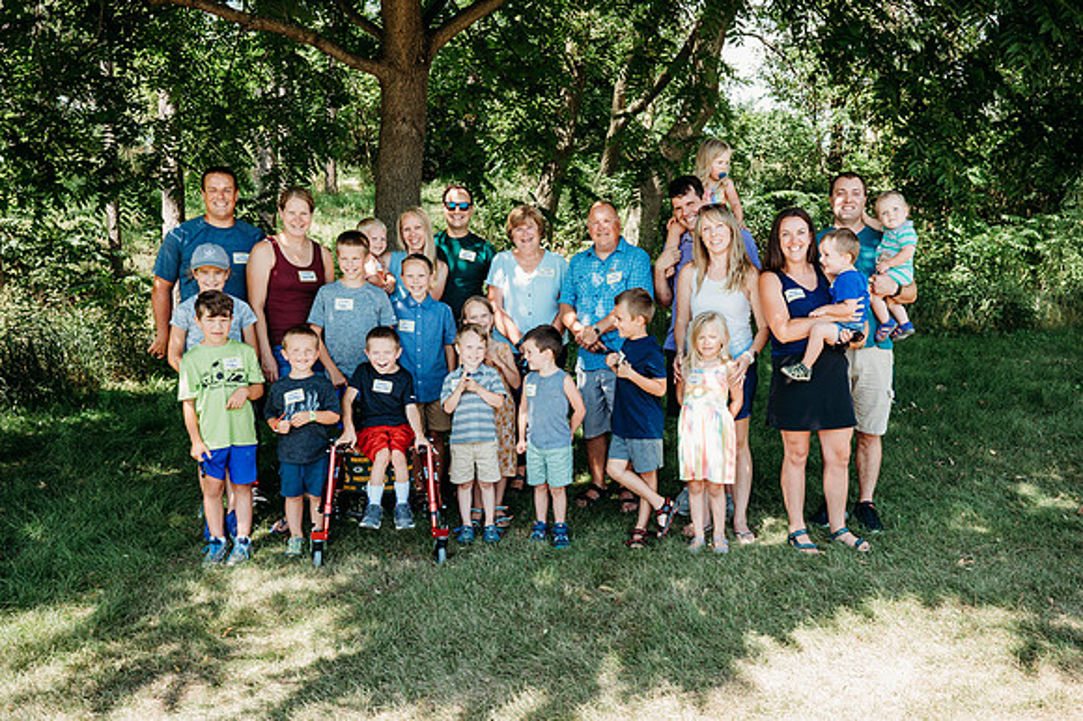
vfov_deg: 41.3
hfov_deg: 59.0
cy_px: 383
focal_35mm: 32
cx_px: 575
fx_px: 956
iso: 200
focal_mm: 29.5
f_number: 4.5
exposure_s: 1/200
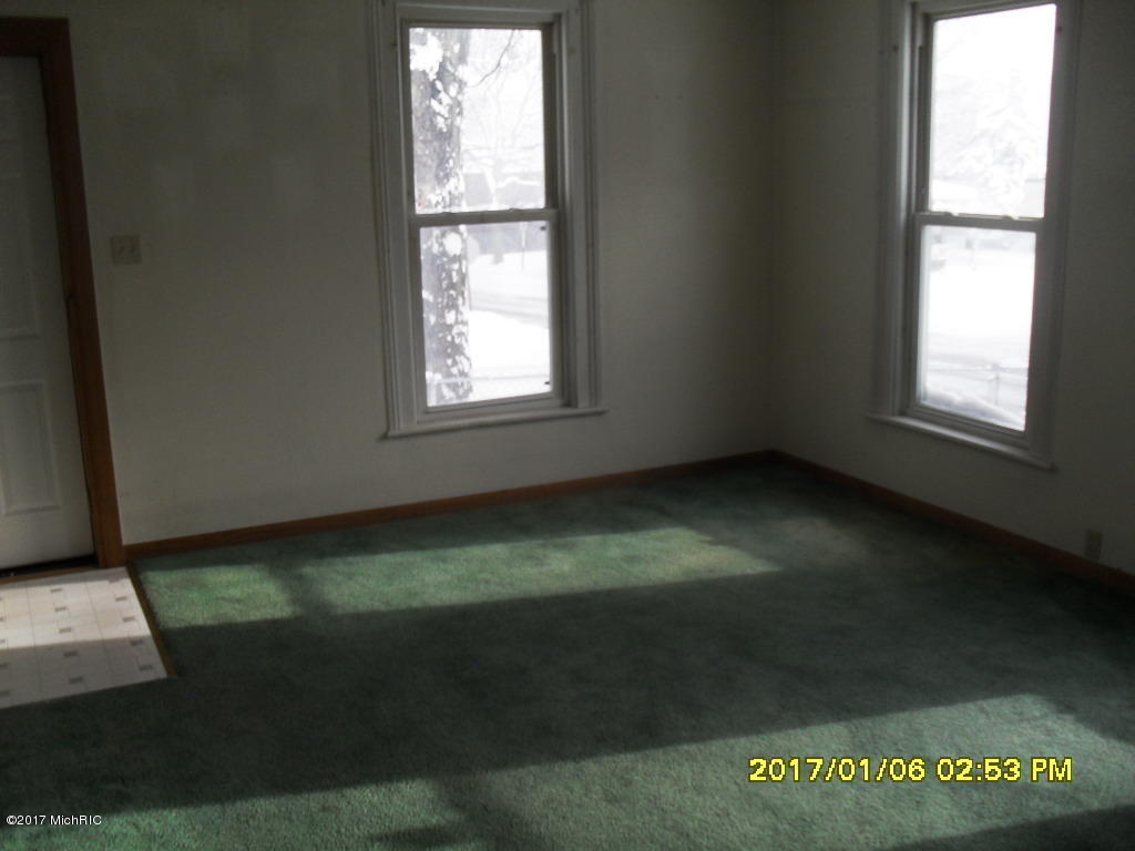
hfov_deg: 52.6
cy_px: 426
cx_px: 568
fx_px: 1148
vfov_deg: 40.7
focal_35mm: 35
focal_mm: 6.3
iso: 100
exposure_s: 1/250
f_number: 3.2
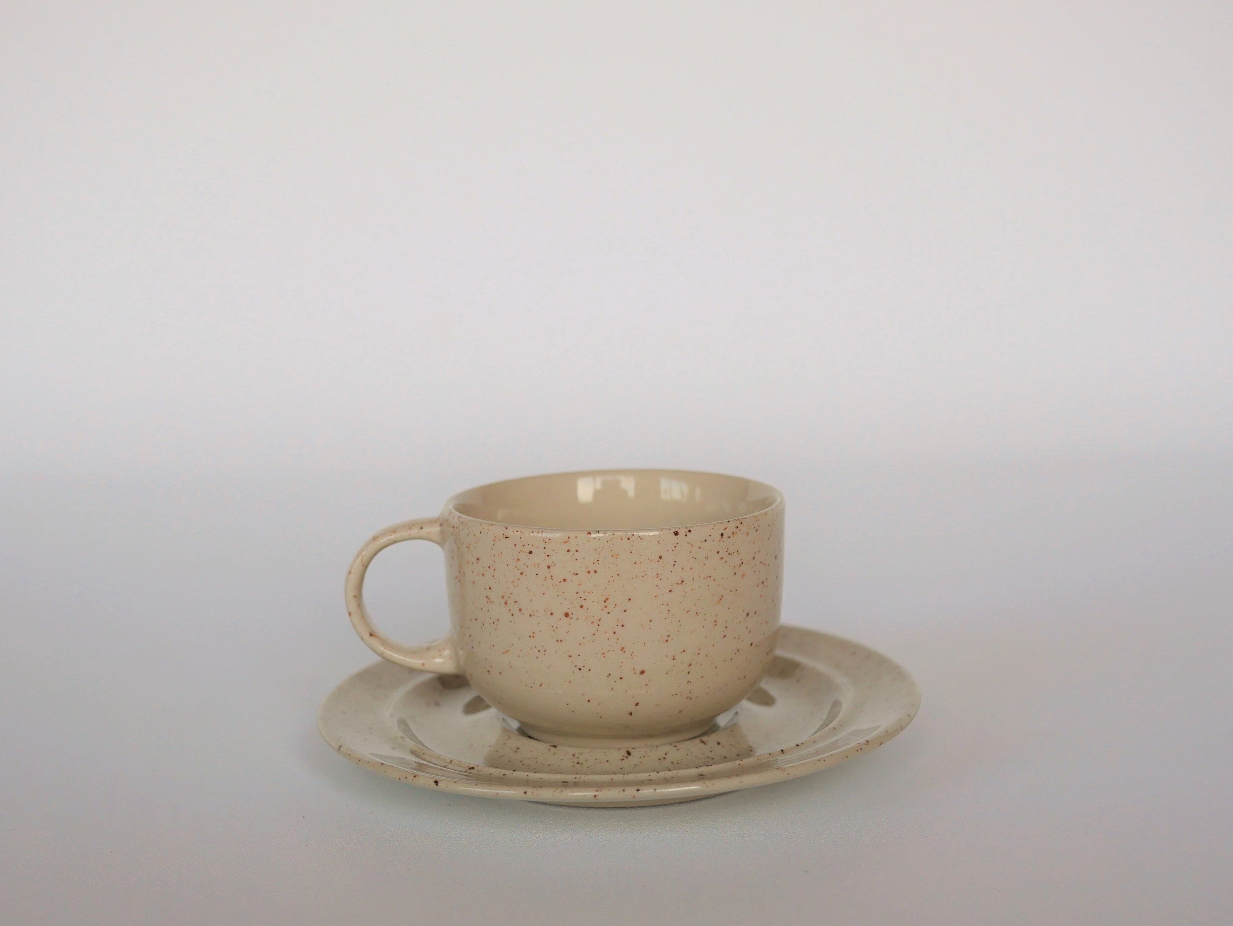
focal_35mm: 50
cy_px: 557
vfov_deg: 29.1
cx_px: 633
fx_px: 1782
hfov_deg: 38.2
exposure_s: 1/320
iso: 200
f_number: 2.8
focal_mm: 20
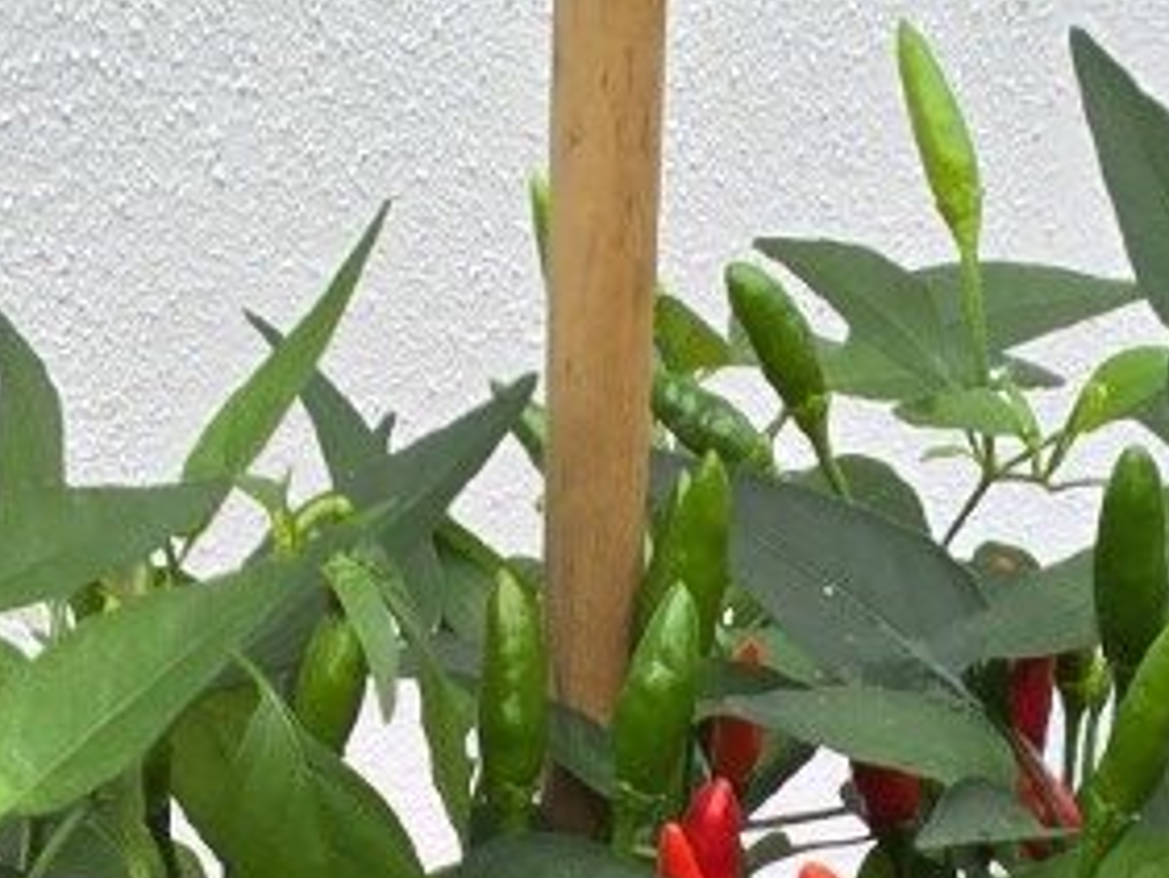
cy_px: 2655
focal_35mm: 74
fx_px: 2500
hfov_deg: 26.1
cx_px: 820
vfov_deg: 11.3
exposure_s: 1/545
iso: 50
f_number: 2.2
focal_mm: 2.2
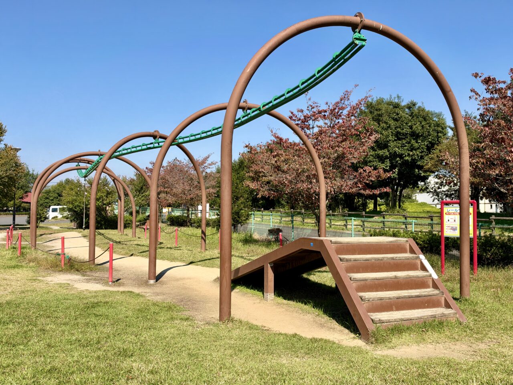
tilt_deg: +3.0
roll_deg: -0.4
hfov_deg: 54.0
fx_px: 504
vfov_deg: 41.8
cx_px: 256
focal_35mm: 34
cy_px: 192
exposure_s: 1/3891
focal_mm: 6.93
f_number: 1.8
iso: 64
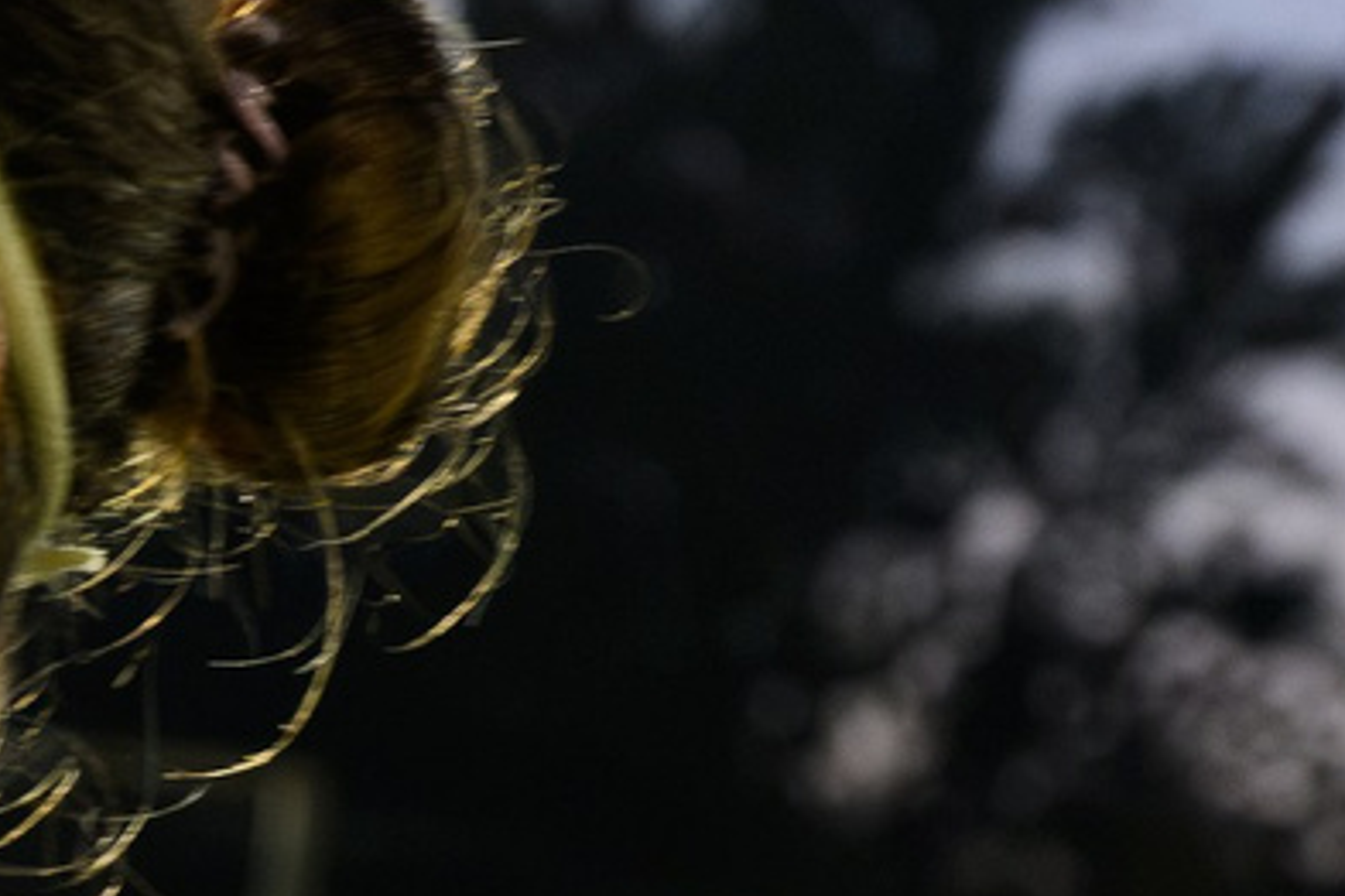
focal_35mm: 365
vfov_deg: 3.7
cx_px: -2416
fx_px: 13636
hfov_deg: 5.4
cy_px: 1920
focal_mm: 56
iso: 2500
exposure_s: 1/250
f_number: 6.3
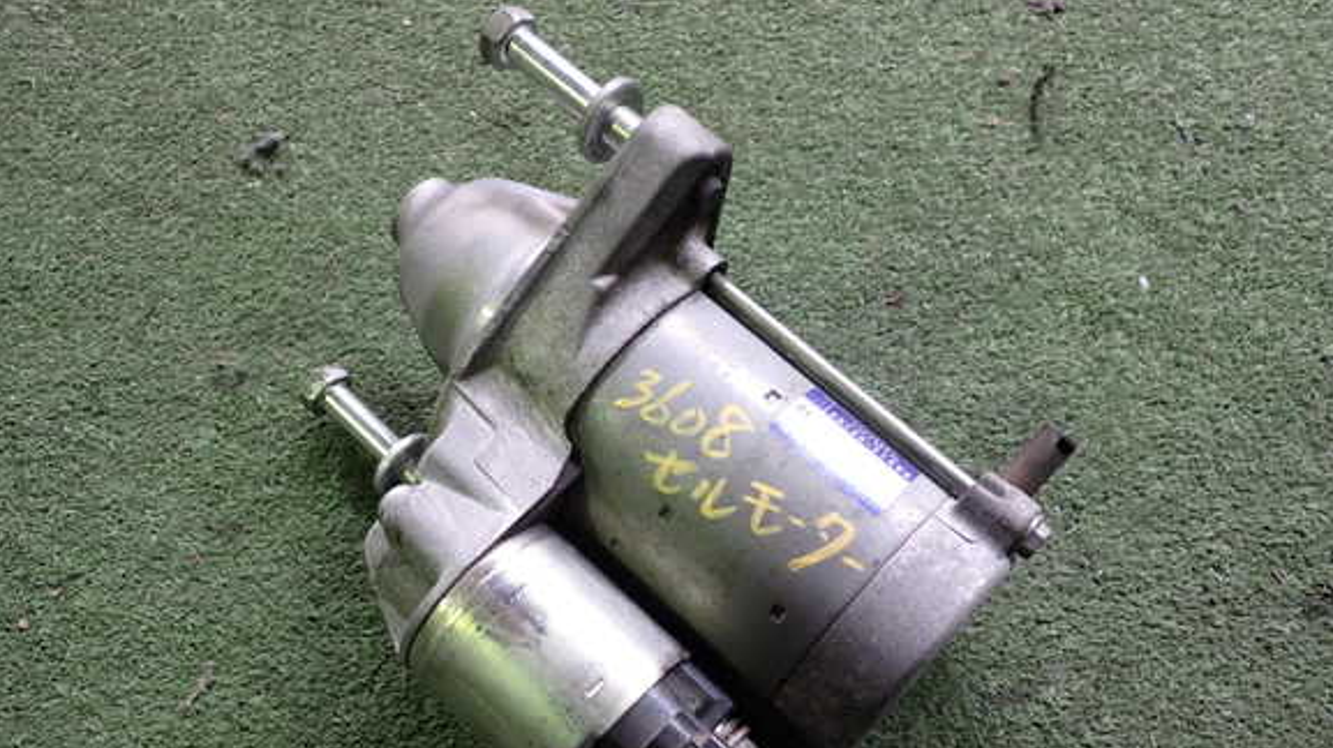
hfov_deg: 58.0
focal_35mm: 34
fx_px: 1201
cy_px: 459
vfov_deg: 34.5
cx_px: 649
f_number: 2.3
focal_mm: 5.4
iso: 200
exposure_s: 1/30
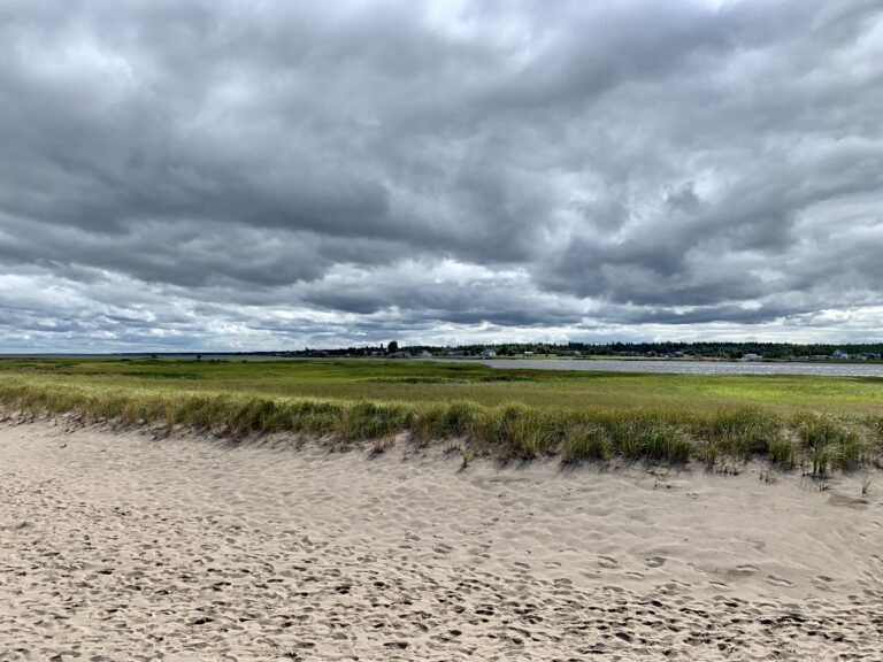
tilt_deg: +3.1
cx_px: 442
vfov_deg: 53.1
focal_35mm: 26
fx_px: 663
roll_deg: -0.7
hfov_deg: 67.3
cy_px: 331
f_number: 1.8
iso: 25
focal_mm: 4.25
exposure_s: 1/3521
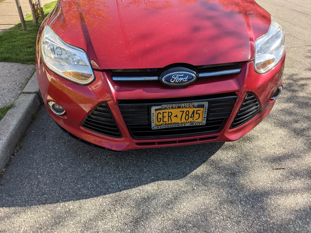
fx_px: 243
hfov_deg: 65.3
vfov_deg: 51.4
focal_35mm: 27
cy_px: 116
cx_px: 156
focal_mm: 4.38
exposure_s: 1/1117
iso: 40
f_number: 1.73
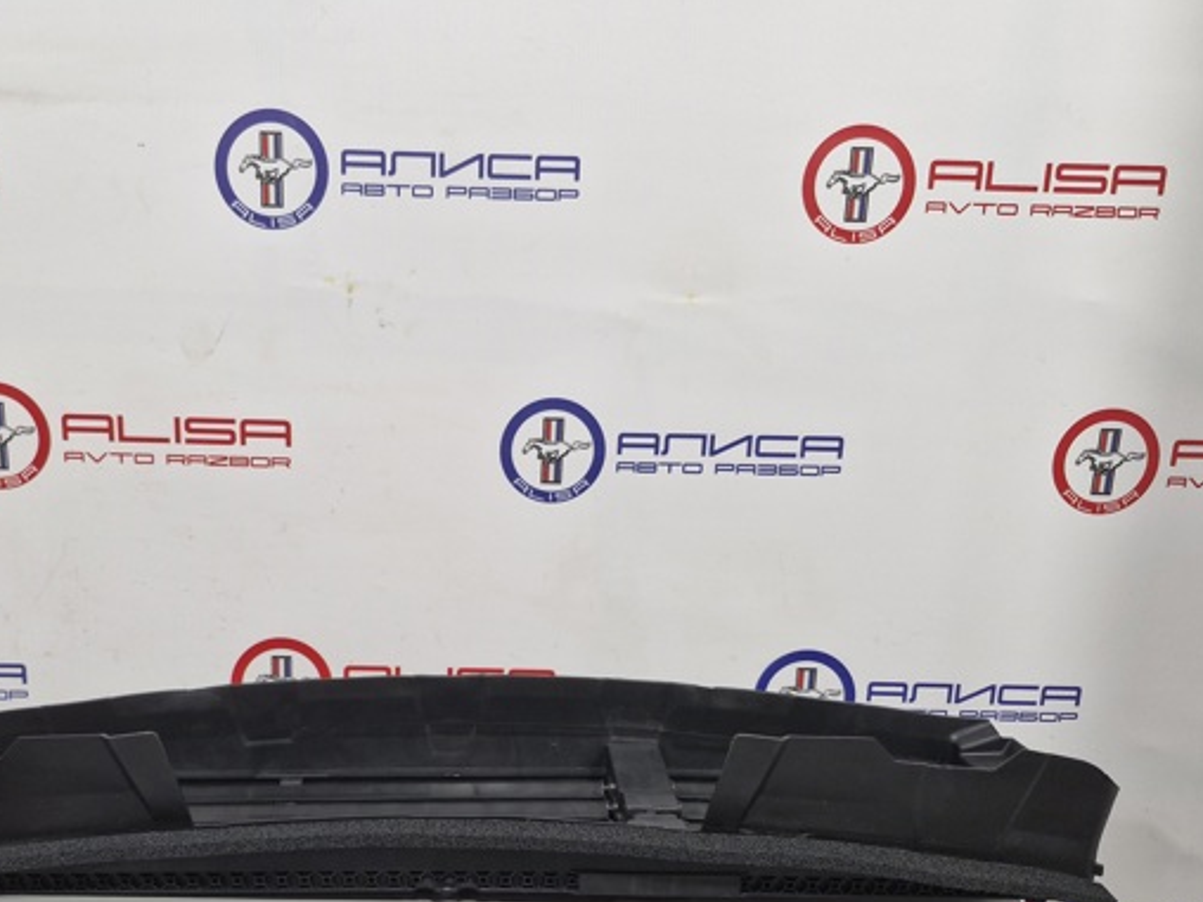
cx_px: 476
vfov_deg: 47.9
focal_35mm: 29
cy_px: 554
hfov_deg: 61.1
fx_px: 1008
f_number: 1.8
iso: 320
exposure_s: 1/100
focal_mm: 5.54
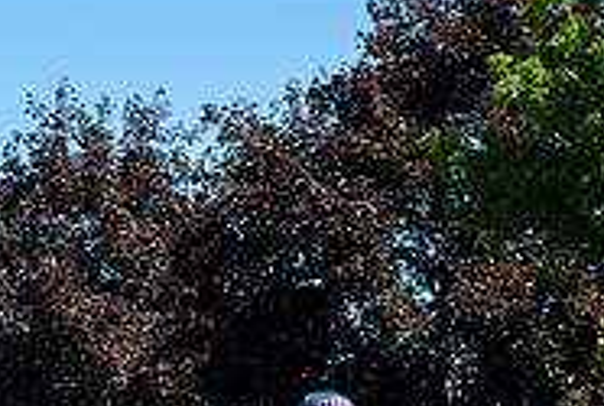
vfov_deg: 6.1
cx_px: -106
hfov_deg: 9.1
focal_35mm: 223
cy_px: 542
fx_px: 3750
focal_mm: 62
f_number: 2.8
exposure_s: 1/800
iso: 100
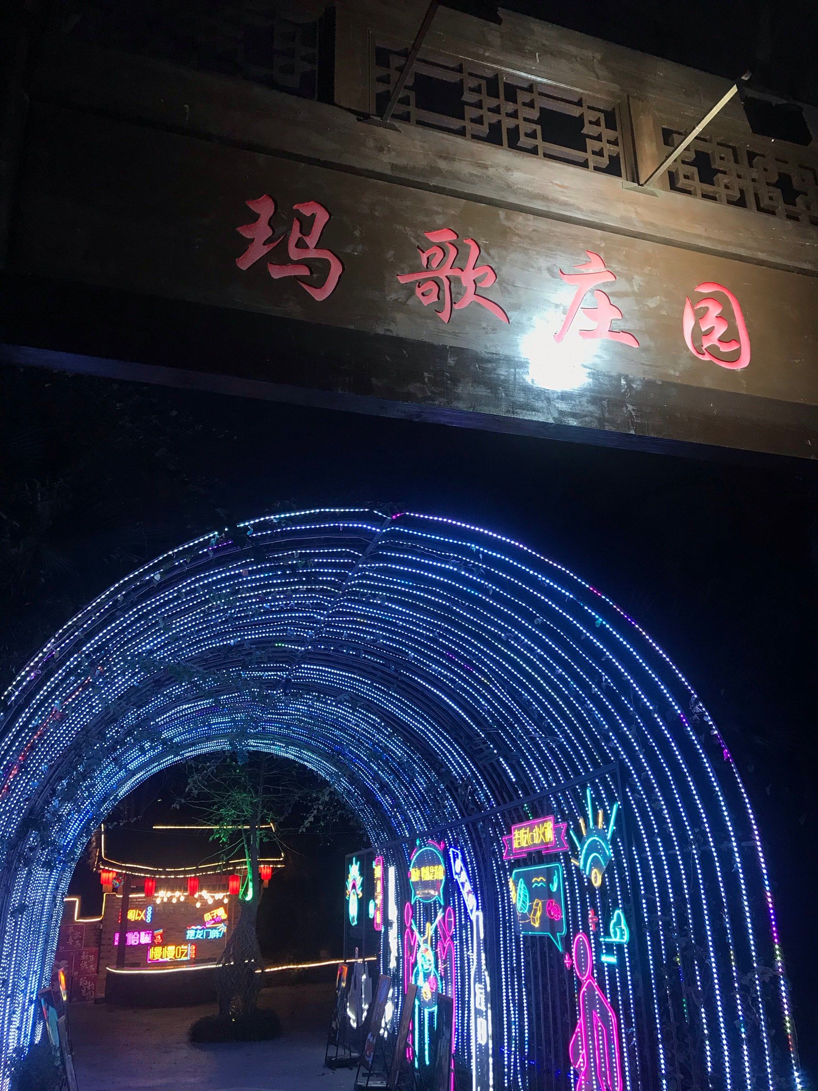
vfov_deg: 63.4
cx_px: 409
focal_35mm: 28
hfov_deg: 49.8
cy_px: 546
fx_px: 882
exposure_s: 1/33
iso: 32
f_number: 1.8
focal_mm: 3.99
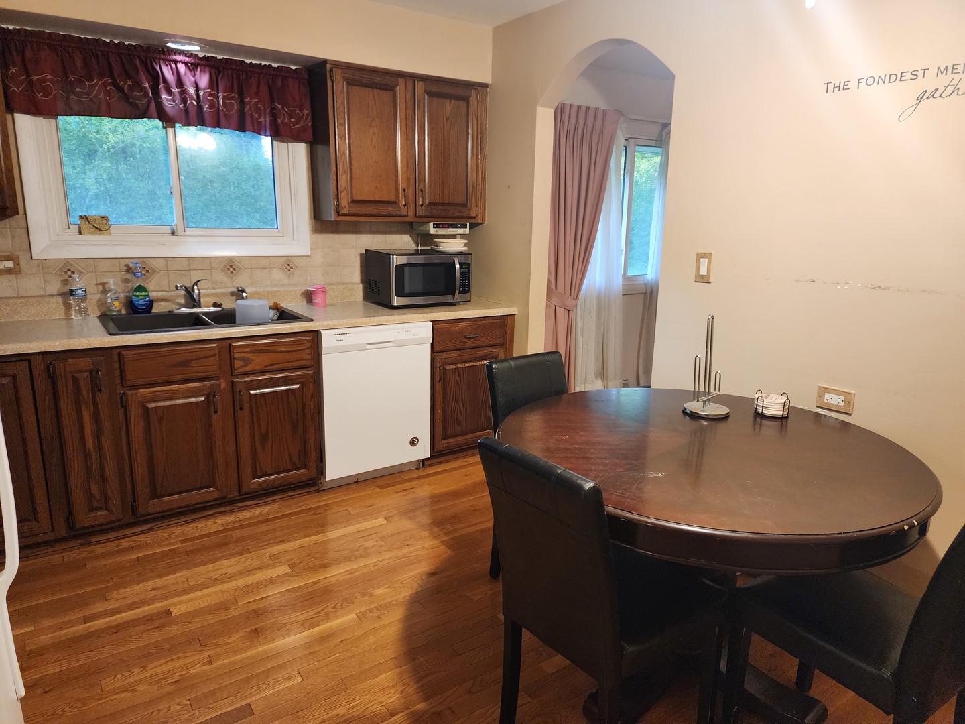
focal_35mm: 23
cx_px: 482
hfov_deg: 73.9
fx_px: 641
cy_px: 362
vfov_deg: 58.9
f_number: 1.8
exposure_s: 1/120
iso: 500
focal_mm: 6.4
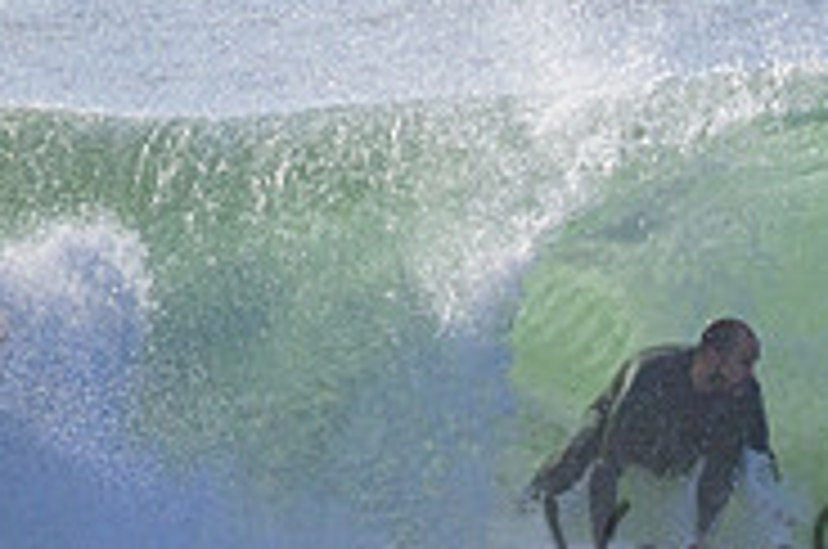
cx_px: 1008
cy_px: 529
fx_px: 57996
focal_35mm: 2526
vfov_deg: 0.5
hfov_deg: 0.8
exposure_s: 1/2000
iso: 900
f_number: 11
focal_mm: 800
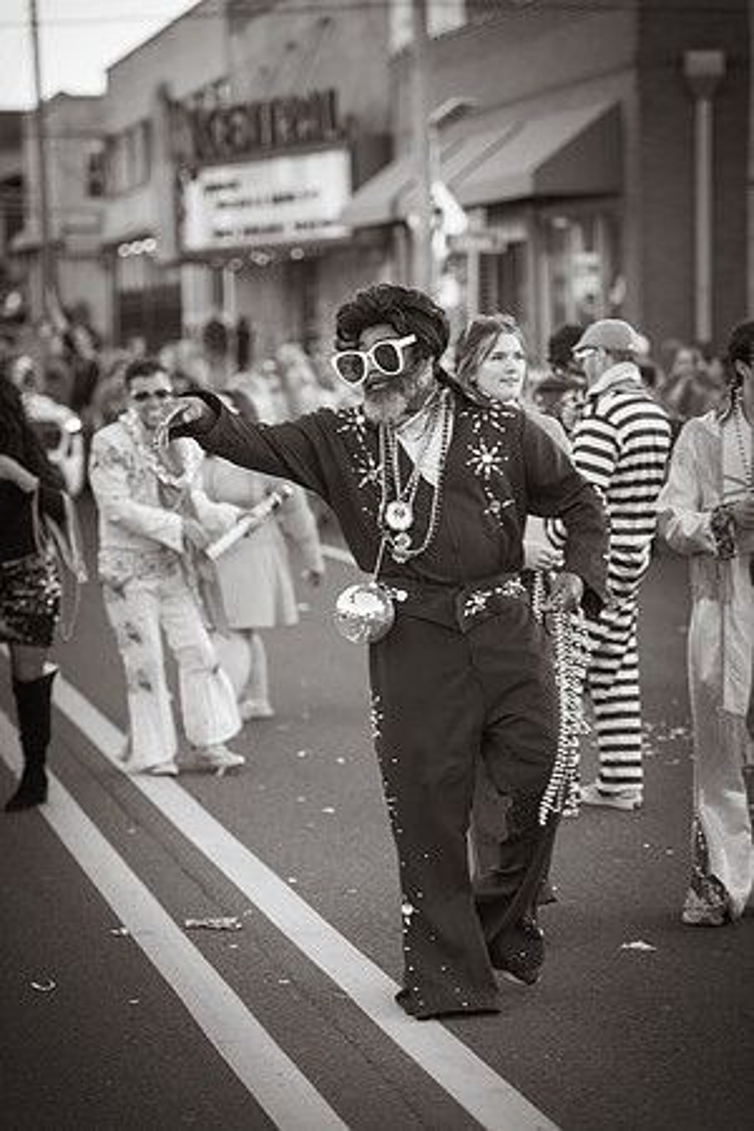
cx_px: 377
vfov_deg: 19.5
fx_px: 3298
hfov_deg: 13.0
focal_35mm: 105
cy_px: 566
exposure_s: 1/160
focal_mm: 105
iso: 250
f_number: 2.8
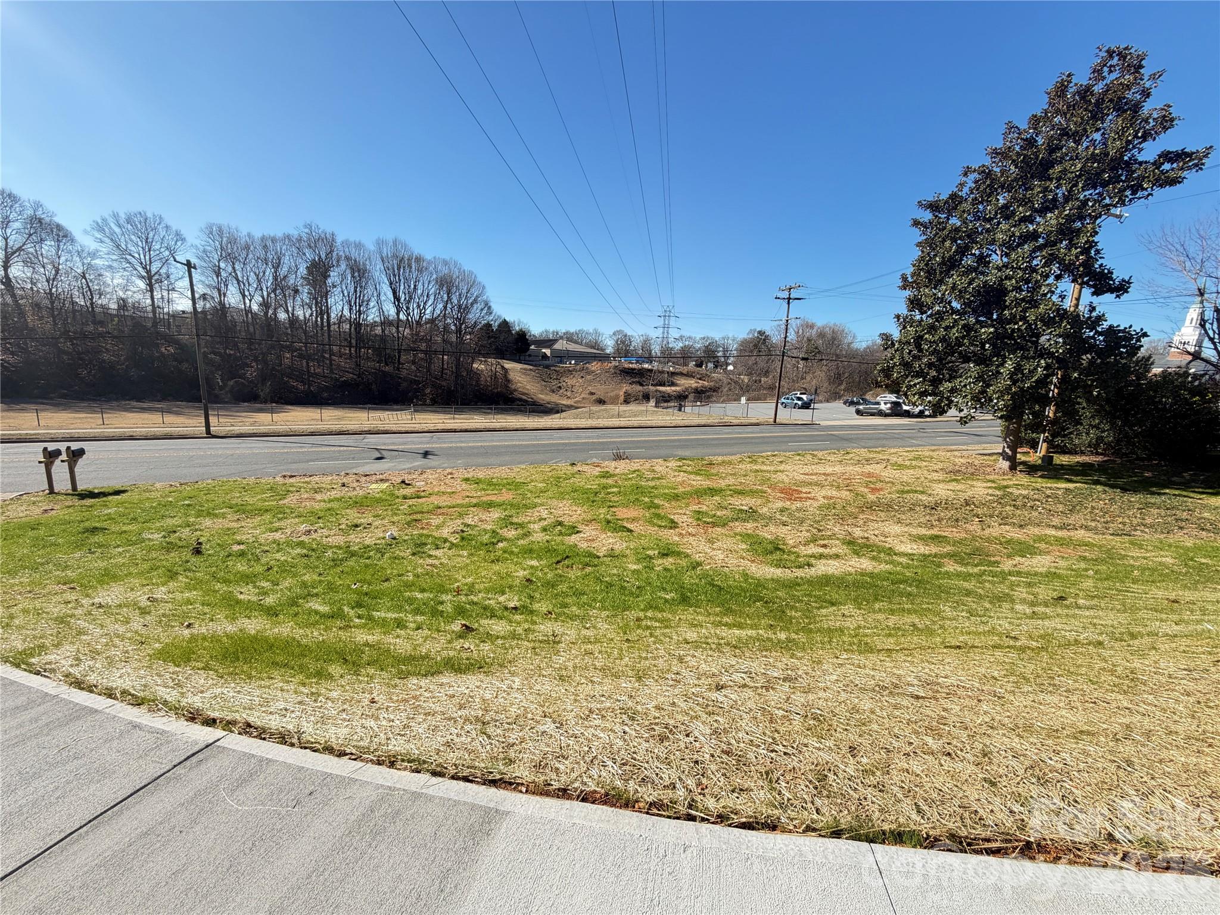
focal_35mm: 14
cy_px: 458
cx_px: 610
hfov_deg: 102.1
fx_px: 493
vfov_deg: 85.7
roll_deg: -4.4
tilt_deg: -8.9
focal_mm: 2.22
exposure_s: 1/502
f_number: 2.2
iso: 50
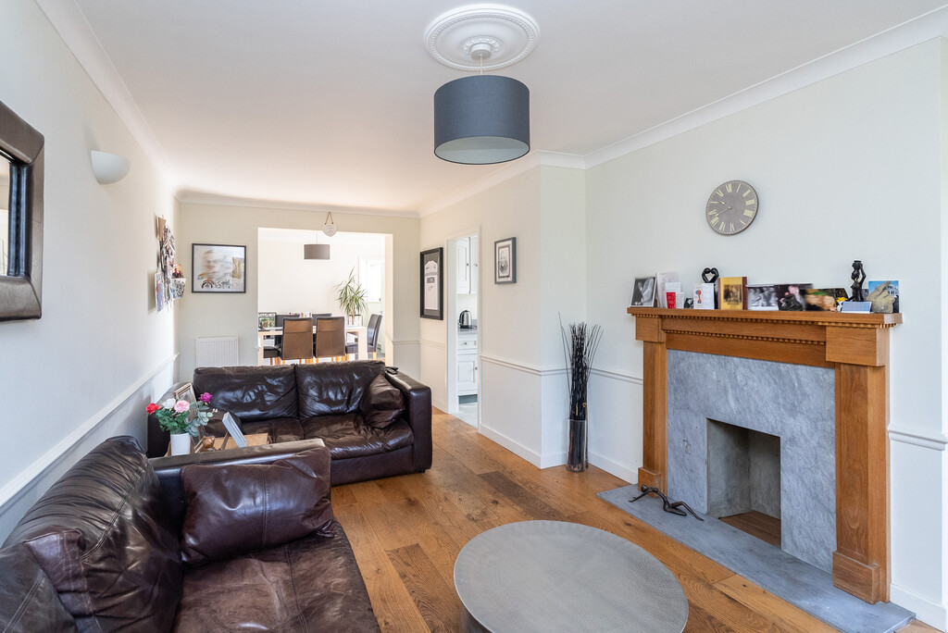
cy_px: 316
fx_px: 448
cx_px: 474
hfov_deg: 93.2
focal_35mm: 17
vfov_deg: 70.5
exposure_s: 1/100
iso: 2000
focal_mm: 17
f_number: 7.1
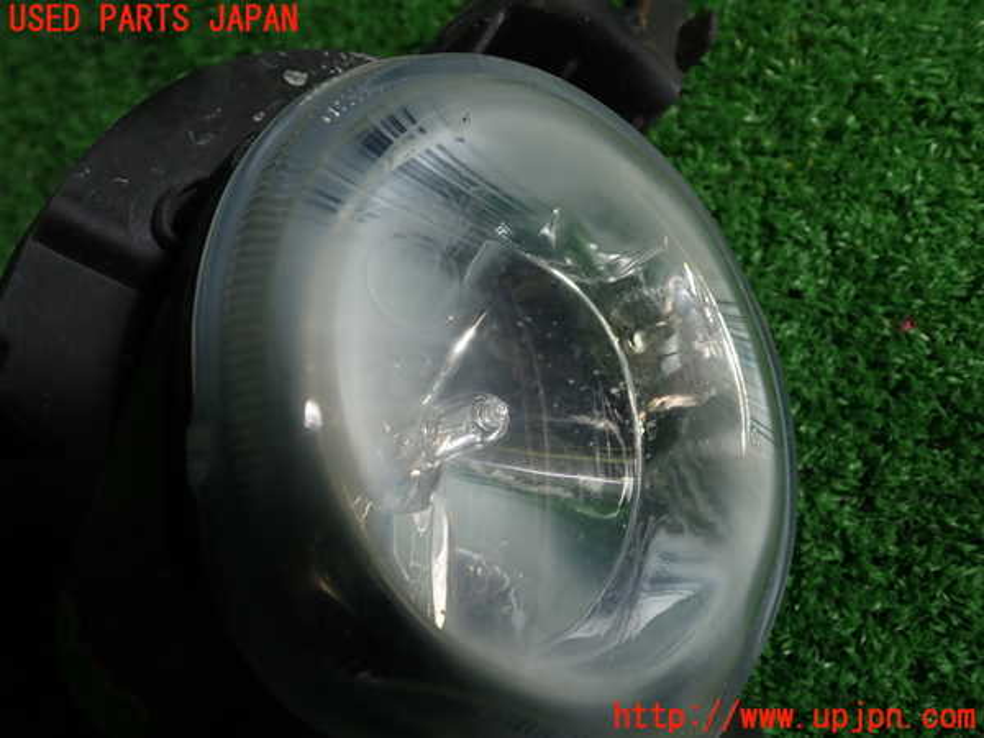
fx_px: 1023
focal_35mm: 36
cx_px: 492
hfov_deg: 51.4
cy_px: 369
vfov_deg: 39.7
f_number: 2.5
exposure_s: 1/80
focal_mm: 6.37
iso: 100
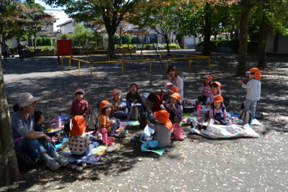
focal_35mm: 30
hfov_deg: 61.9
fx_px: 240
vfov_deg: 43.6
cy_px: 96
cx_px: 144
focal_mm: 20
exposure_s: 1/160
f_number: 6.3
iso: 100
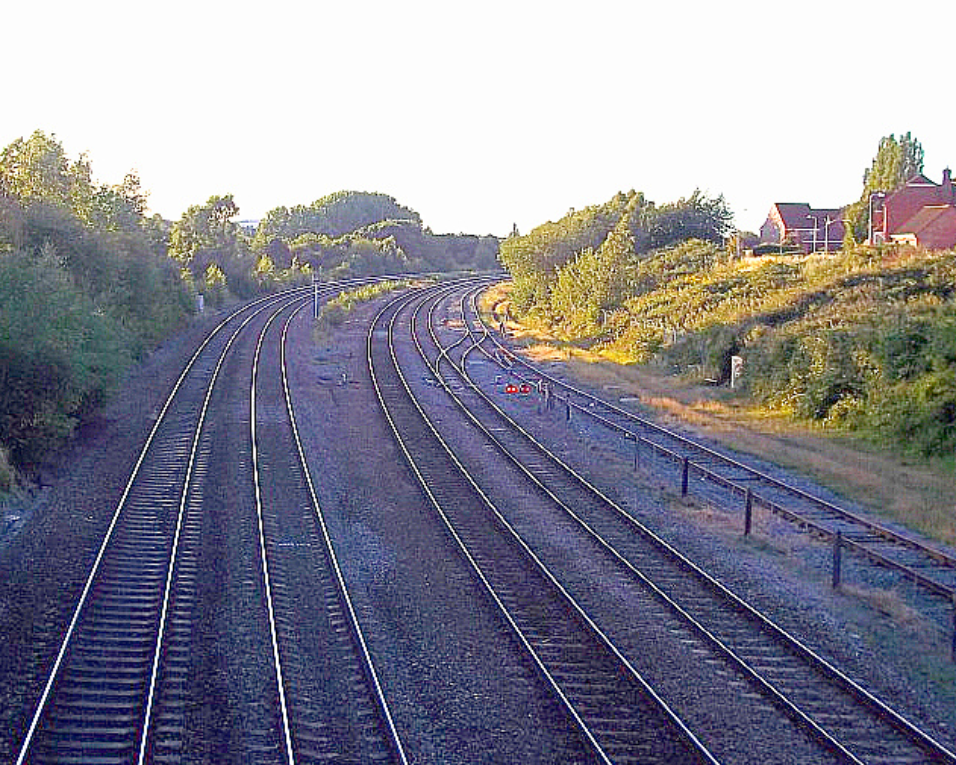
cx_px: 373
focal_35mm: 57
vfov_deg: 26.6
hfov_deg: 32.9
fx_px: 1613
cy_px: 292
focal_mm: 6.5
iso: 80
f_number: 3.1
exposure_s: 1/320
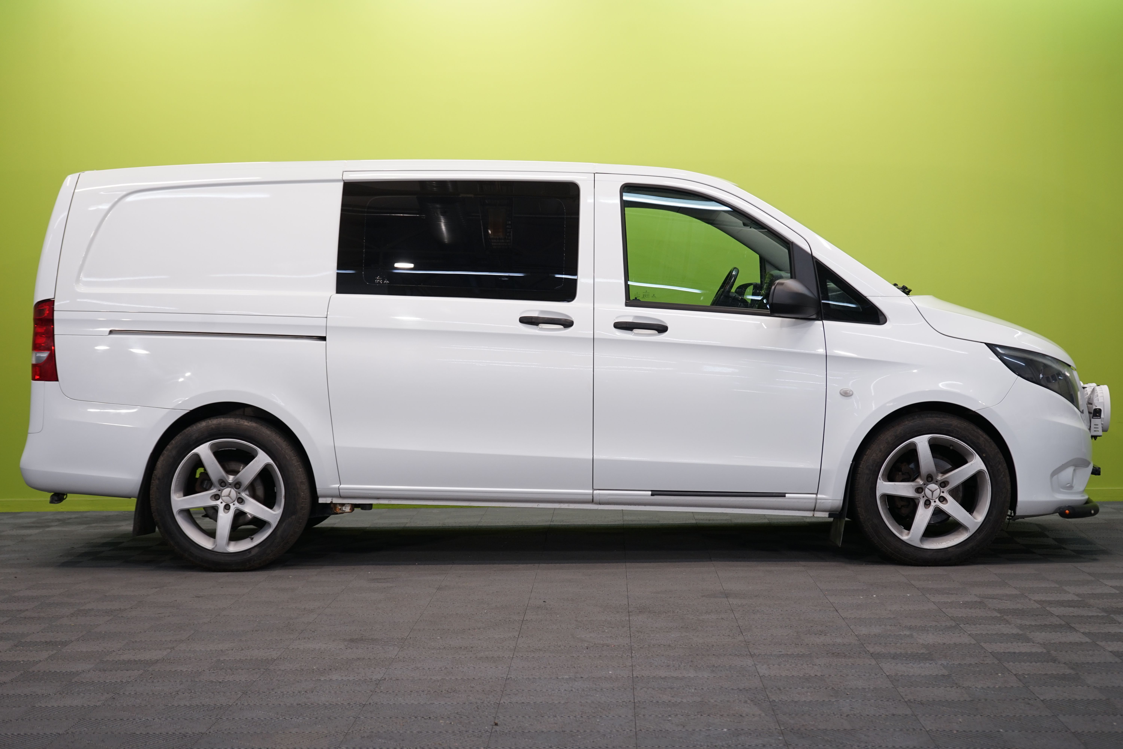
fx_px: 1903
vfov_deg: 22.3
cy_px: 374
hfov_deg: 32.9
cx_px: 562
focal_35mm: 61
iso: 320
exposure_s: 1/30
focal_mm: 61
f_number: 5.6
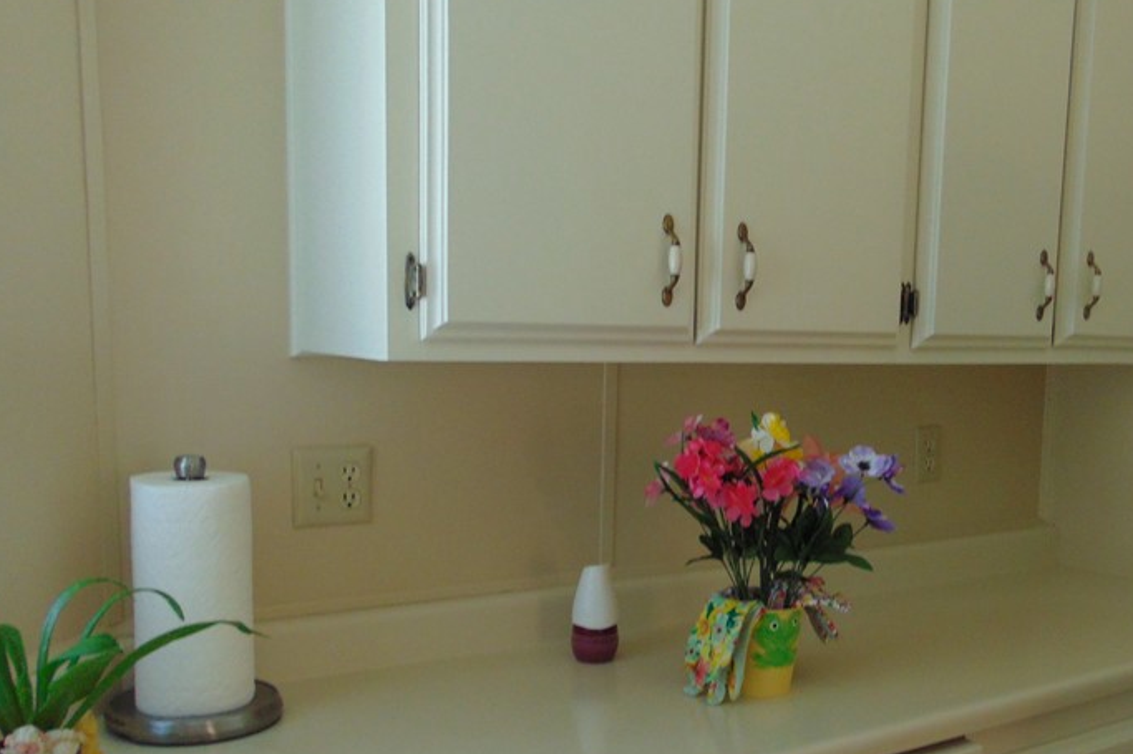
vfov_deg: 33.9
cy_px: 507
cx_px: 750
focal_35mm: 39
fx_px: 1227
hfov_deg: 48.8
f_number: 3
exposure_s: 1/30
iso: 100
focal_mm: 4.5
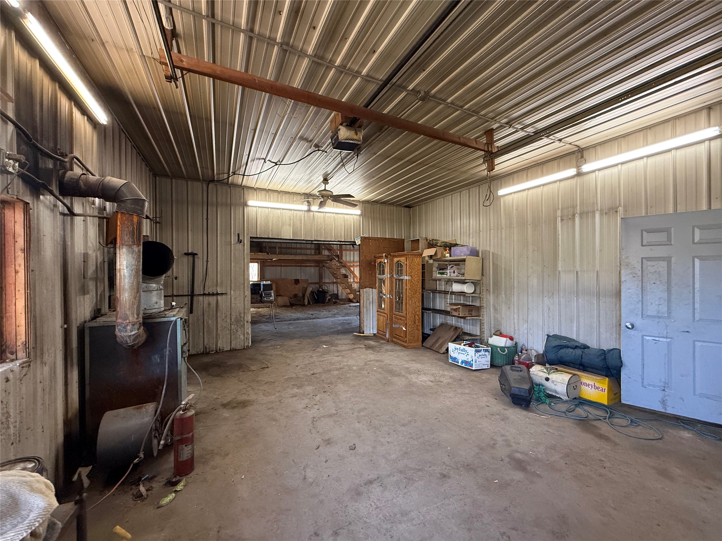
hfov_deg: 102.1
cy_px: 270
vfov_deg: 85.7
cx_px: 361
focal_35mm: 14
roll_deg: +2.2
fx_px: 292
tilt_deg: +1.5
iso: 400
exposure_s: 1/60
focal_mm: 2.22
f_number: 2.2
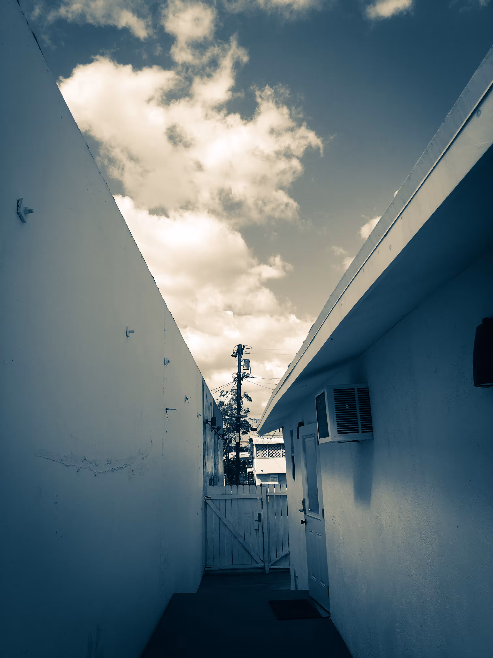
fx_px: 551
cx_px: 246
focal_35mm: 29
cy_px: 329
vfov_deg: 61.7
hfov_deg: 48.2
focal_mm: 4.15
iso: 25
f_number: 2.2
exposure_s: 1/2300
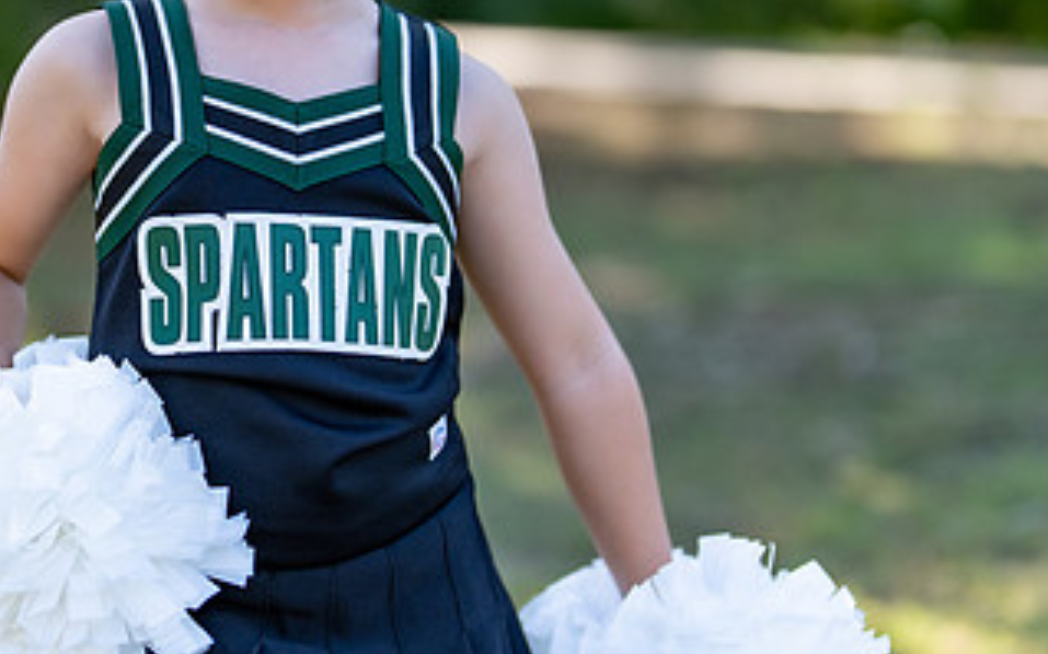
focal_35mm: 108
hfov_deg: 19.2
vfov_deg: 12.1
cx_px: 307
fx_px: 3083
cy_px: 162
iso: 100
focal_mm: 50
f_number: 1.2
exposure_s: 1/1600
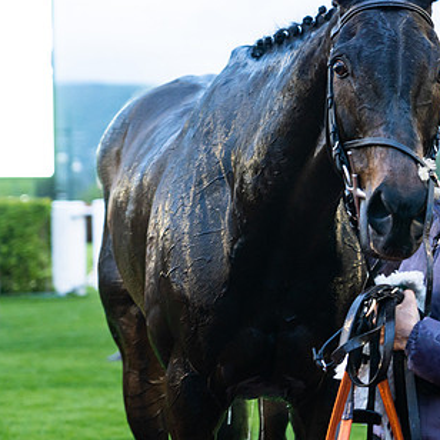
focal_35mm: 166
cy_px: 190
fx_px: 2387
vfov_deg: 10.5
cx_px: 399
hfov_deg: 10.5
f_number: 4
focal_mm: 89
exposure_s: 1/40
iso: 1000
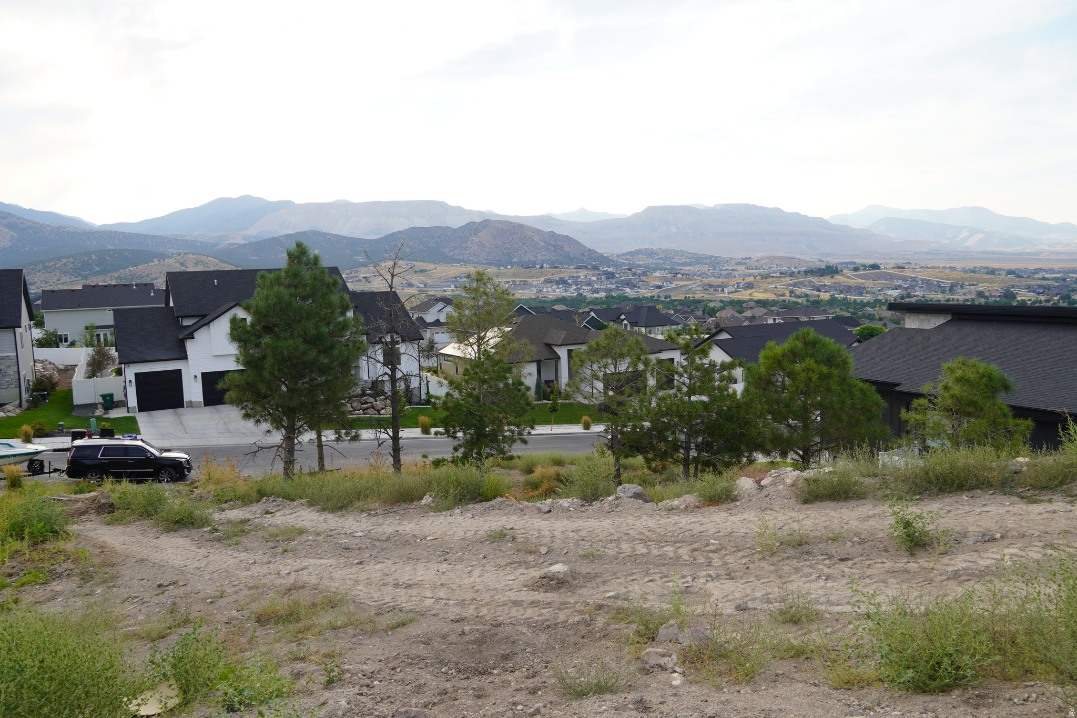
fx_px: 808
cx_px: 538
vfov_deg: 47.9
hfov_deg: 67.4
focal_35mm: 27
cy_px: 359
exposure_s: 1/125
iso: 100
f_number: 8
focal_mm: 18
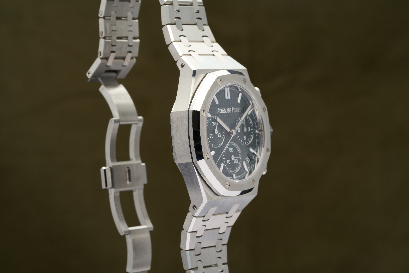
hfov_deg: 20.4
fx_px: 1136
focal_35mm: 100
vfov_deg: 13.7
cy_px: 136
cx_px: 204
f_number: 16
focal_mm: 100
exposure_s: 1/125
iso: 125
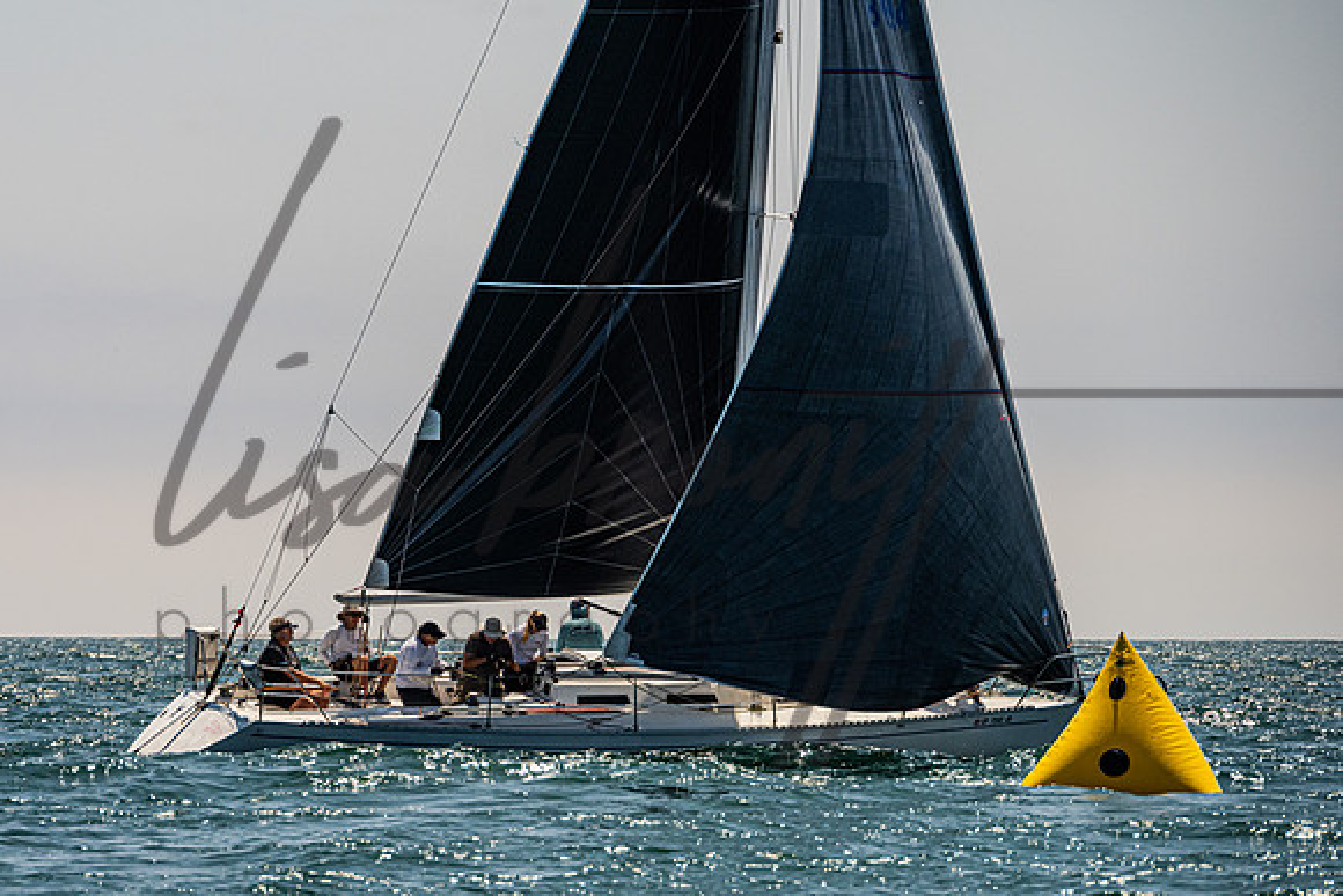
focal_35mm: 302
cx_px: 472
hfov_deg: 6.8
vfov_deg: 4.6
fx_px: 11267
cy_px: 454
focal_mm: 220
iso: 500
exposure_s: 1/4000
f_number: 8
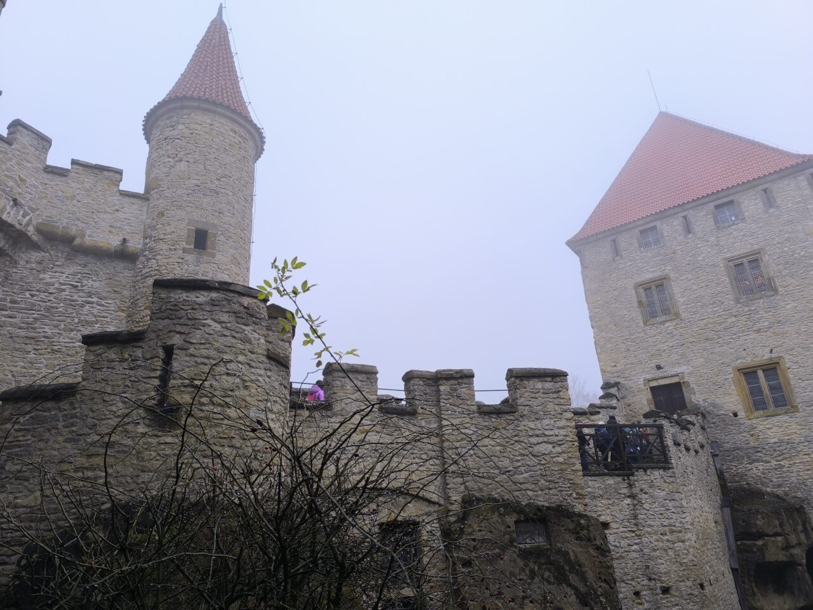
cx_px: 406
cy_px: 305
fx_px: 540
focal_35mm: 23
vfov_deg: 58.9
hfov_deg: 73.9
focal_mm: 6.14
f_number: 1.65
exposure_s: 1/171
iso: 50
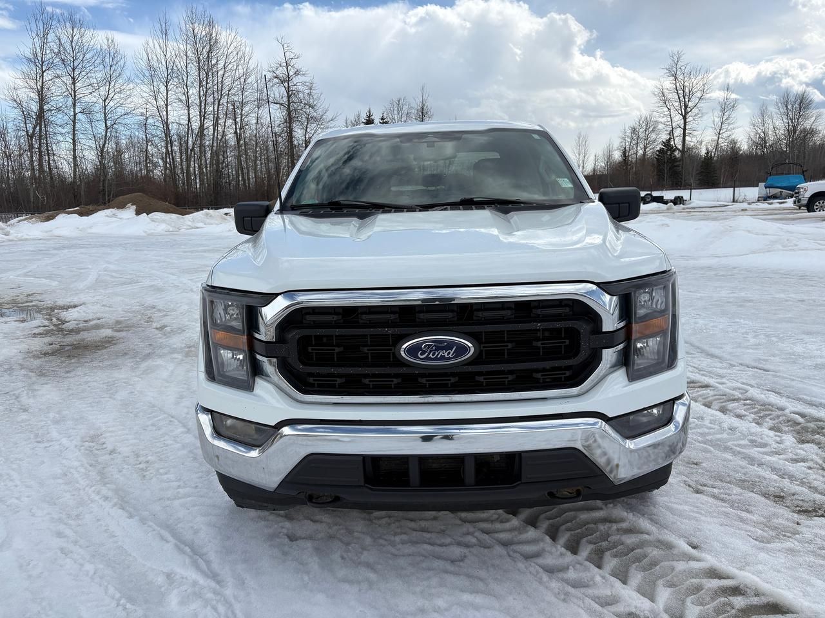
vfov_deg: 53.1
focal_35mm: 26
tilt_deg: -8.8
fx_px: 620
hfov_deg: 67.3
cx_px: 412
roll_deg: +1.9
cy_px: 309
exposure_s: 1/5814
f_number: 1.6
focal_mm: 5.96
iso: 50
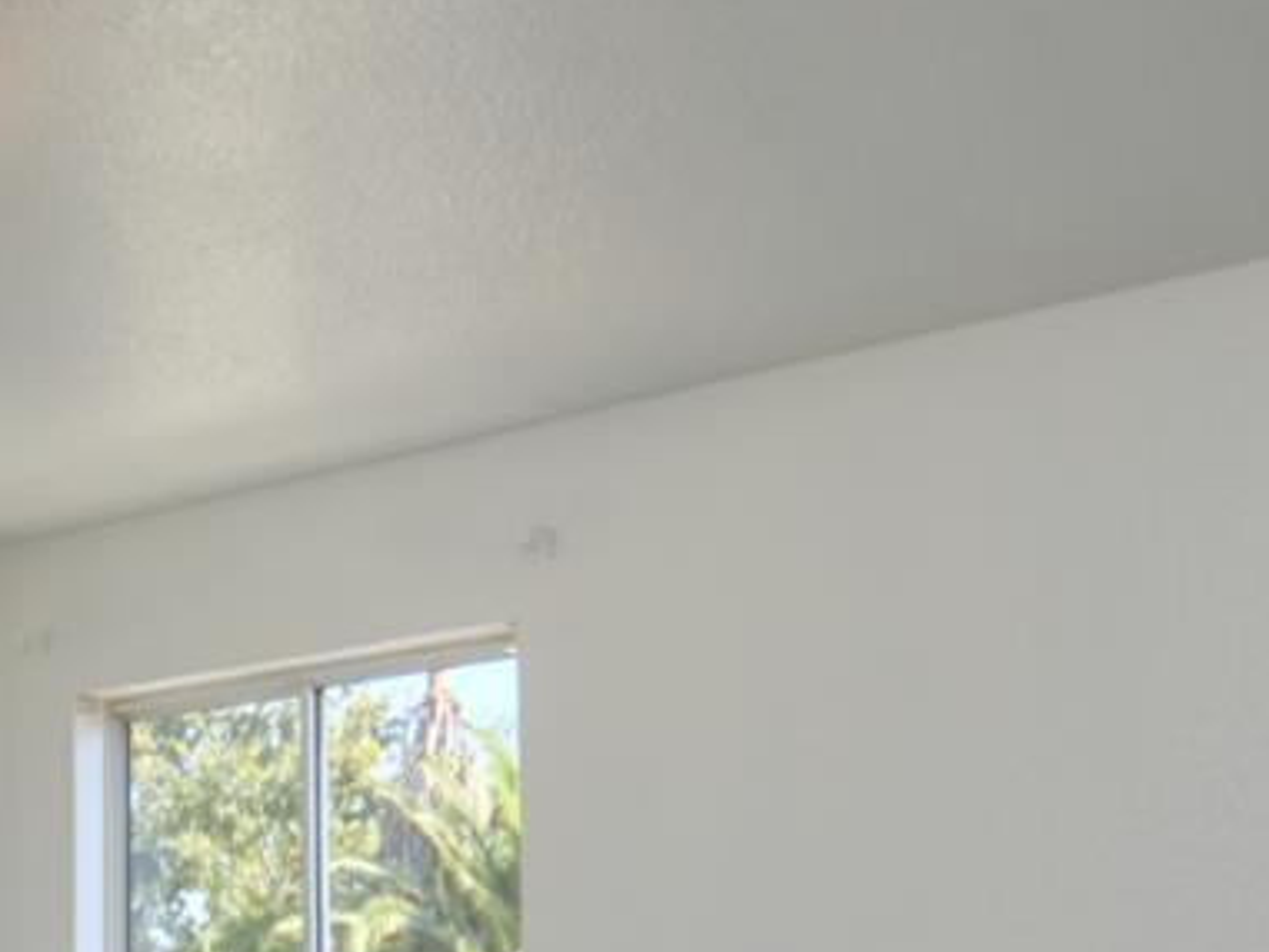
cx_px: 256
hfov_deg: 35.0
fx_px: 1944
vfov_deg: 25.1
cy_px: 1115
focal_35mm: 53
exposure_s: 1/30
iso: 400
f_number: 10
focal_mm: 14
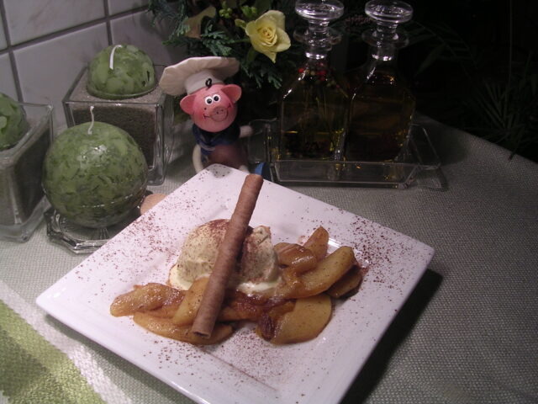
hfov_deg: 49.0
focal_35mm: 38
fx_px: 591
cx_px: 269
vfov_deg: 37.7
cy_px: 202
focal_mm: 5.8
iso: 100
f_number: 2.8
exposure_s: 1/40
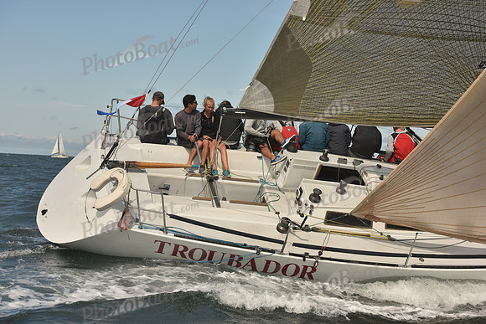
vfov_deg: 15.9
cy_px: 162
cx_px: 243
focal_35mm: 86
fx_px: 1161
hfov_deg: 23.6
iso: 320
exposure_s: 1/1000
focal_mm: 86
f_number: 8
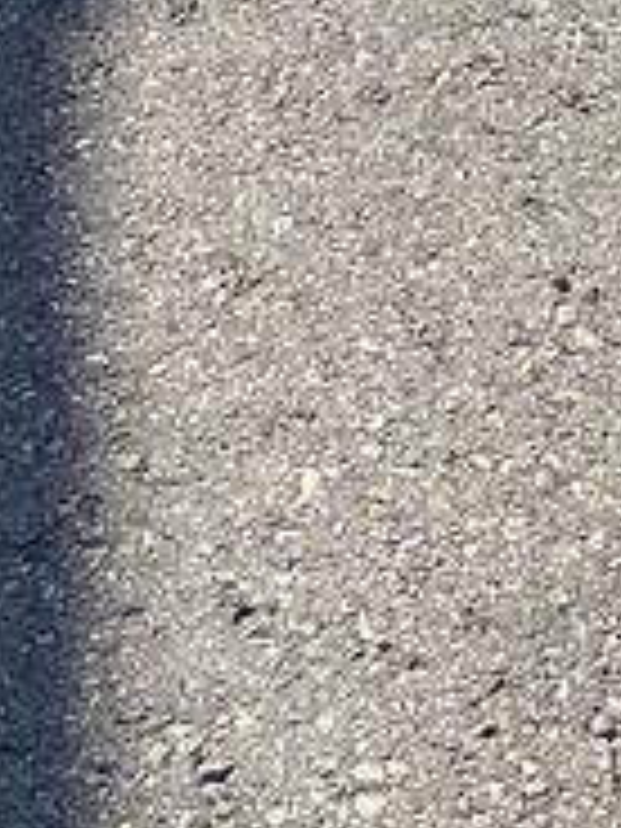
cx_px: 324
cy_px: -765
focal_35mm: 153
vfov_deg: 11.7
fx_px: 3660
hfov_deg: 9.7
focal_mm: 4.25
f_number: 1.8
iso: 32
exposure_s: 1/2066
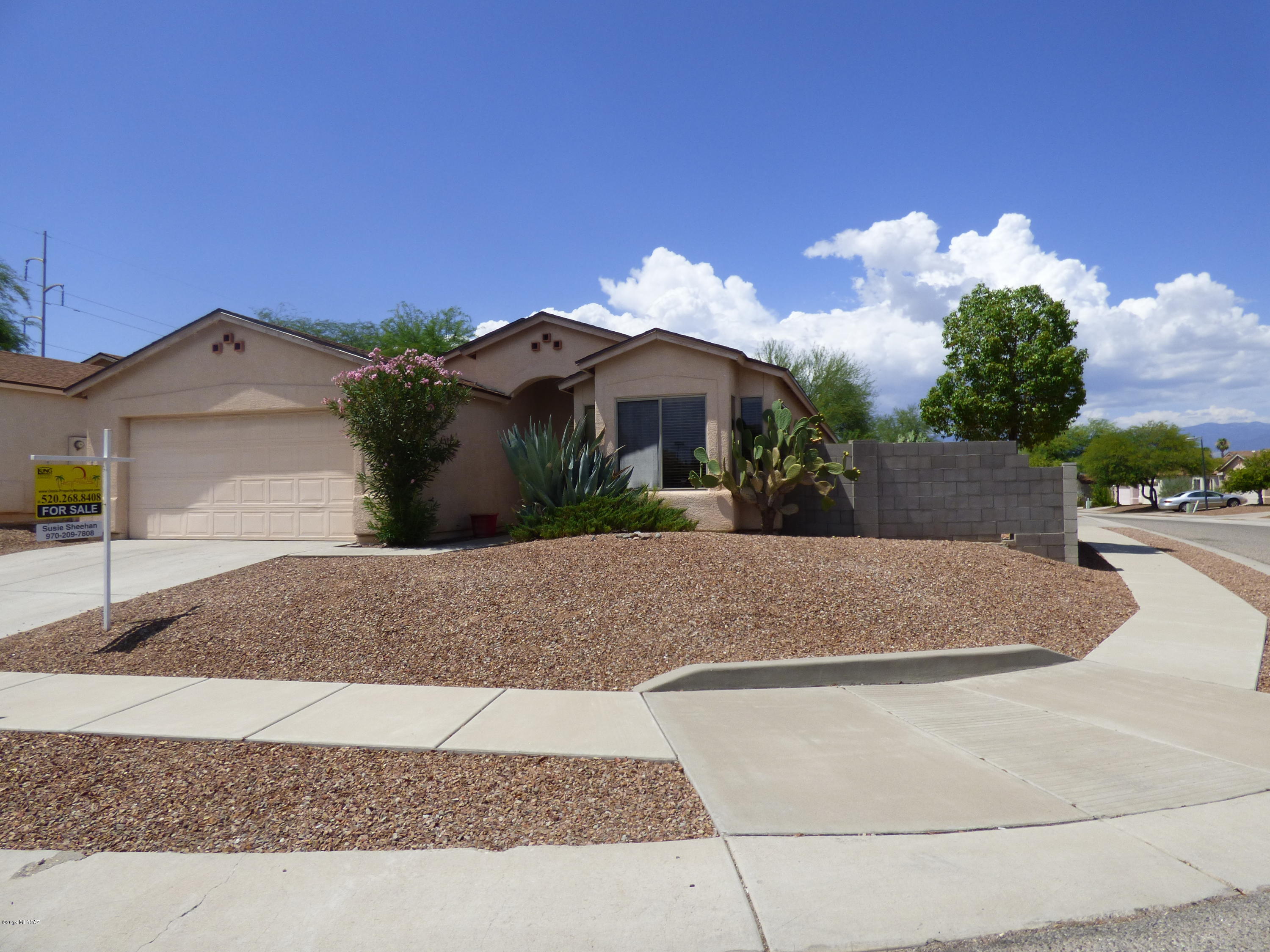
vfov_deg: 66.0
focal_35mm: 20
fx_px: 734
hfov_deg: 81.7
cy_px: 476
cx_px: 635
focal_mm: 3.58
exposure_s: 1/2000
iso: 100
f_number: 3.2
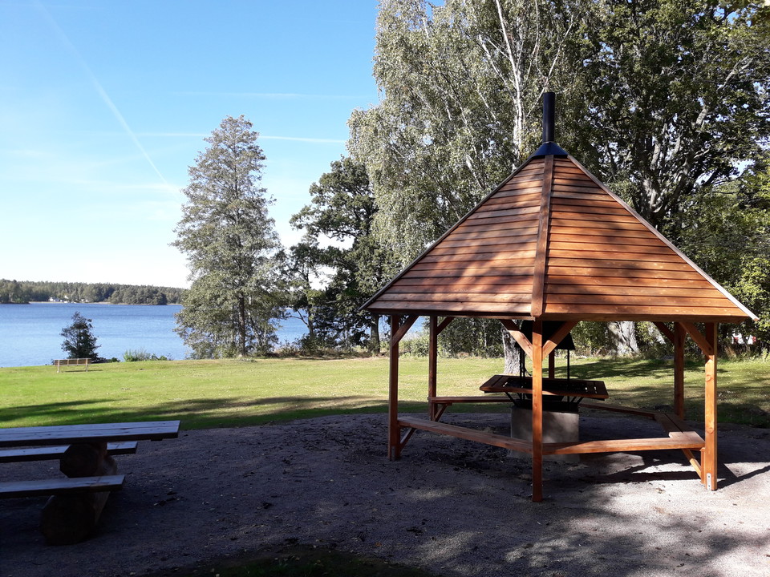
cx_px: 385
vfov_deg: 49.7
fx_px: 623
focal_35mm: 28
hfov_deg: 63.4
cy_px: 288
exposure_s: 1/631
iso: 40
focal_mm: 3.7
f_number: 1.9
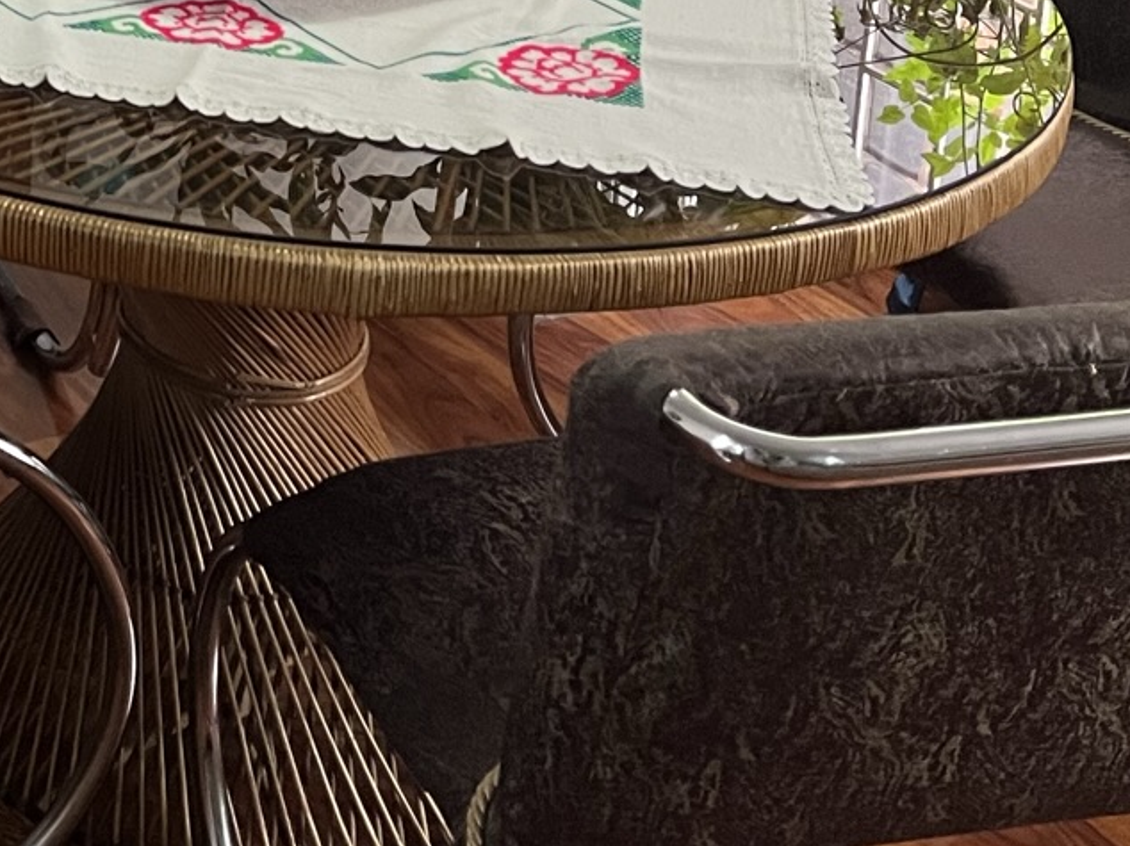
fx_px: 2741
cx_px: -292
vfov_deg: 15.9
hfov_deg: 21.3
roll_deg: -0.3
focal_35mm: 84
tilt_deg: -11.0
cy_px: -463
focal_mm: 5.1
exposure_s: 1/60
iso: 250
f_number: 1.6
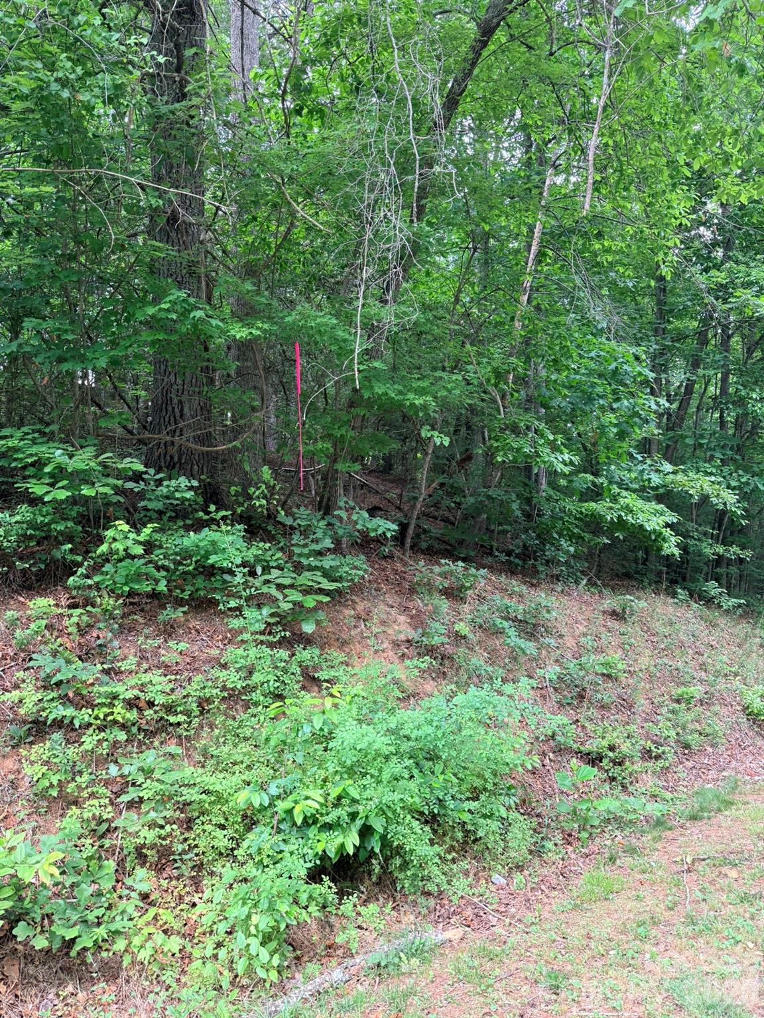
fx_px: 706
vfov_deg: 71.6
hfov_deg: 56.8
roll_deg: -0.9
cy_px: 509
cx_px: 382
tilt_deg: +6.5
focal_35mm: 24
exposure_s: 1/121
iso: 125
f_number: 1.78
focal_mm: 6.76
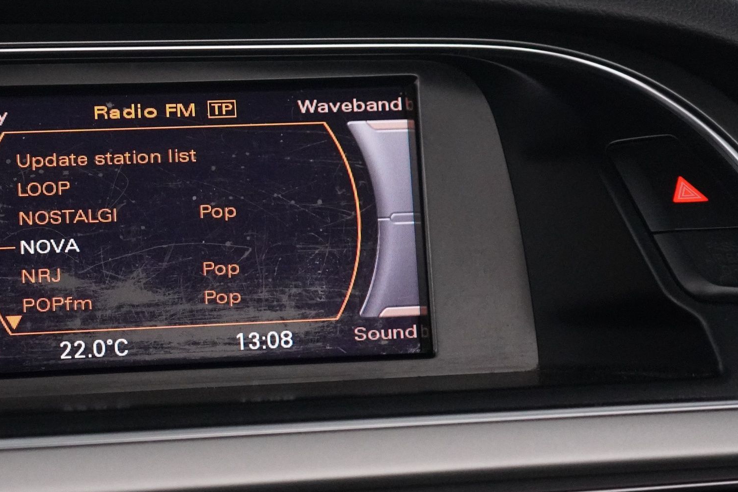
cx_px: 204
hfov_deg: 24.3
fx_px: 1698
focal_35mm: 83
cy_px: 211
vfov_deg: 16.5
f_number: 4
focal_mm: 33
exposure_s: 1/60
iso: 6400
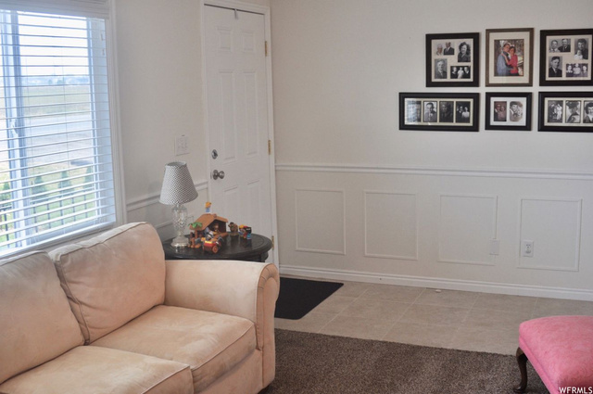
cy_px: 197
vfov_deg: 31.8
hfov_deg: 46.5
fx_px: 691
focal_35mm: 42
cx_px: 296
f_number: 5
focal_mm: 28
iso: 400
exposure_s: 1/100
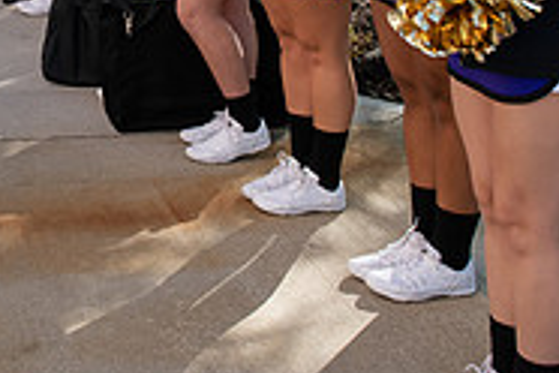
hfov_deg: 25.6
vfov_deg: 17.1
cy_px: -107
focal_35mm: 75
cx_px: -9
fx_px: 1164
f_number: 5
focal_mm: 24
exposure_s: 1/500
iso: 400
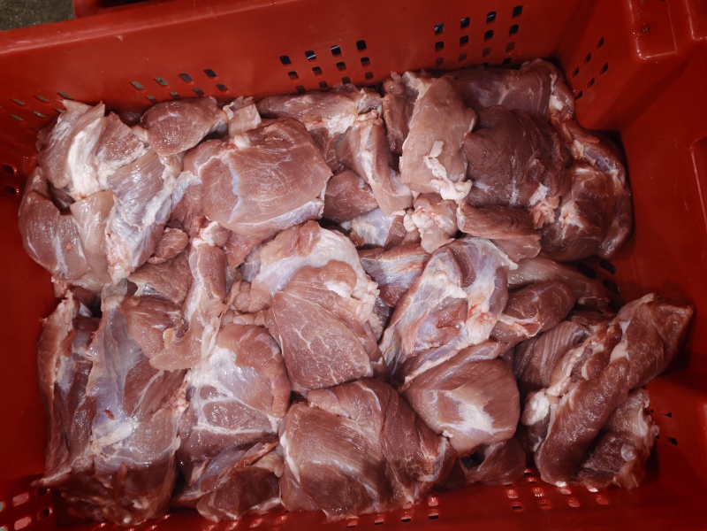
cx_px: 354
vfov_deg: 38.7
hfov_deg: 50.1
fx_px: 756
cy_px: 266
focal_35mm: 37
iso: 250
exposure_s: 1/50
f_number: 1.67
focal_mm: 6.62
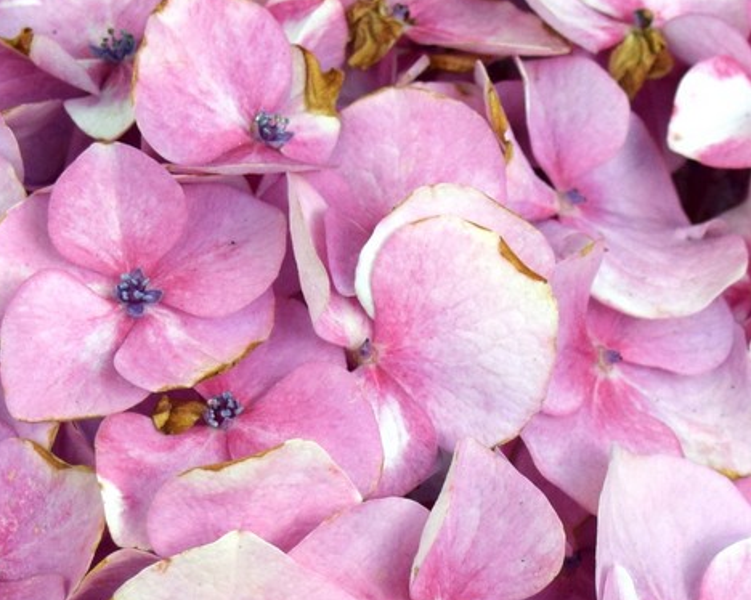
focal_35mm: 208
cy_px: 799
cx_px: 586
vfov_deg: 7.3
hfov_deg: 9.3
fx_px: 4621
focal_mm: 32
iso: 400
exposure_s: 1/200
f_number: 7.1
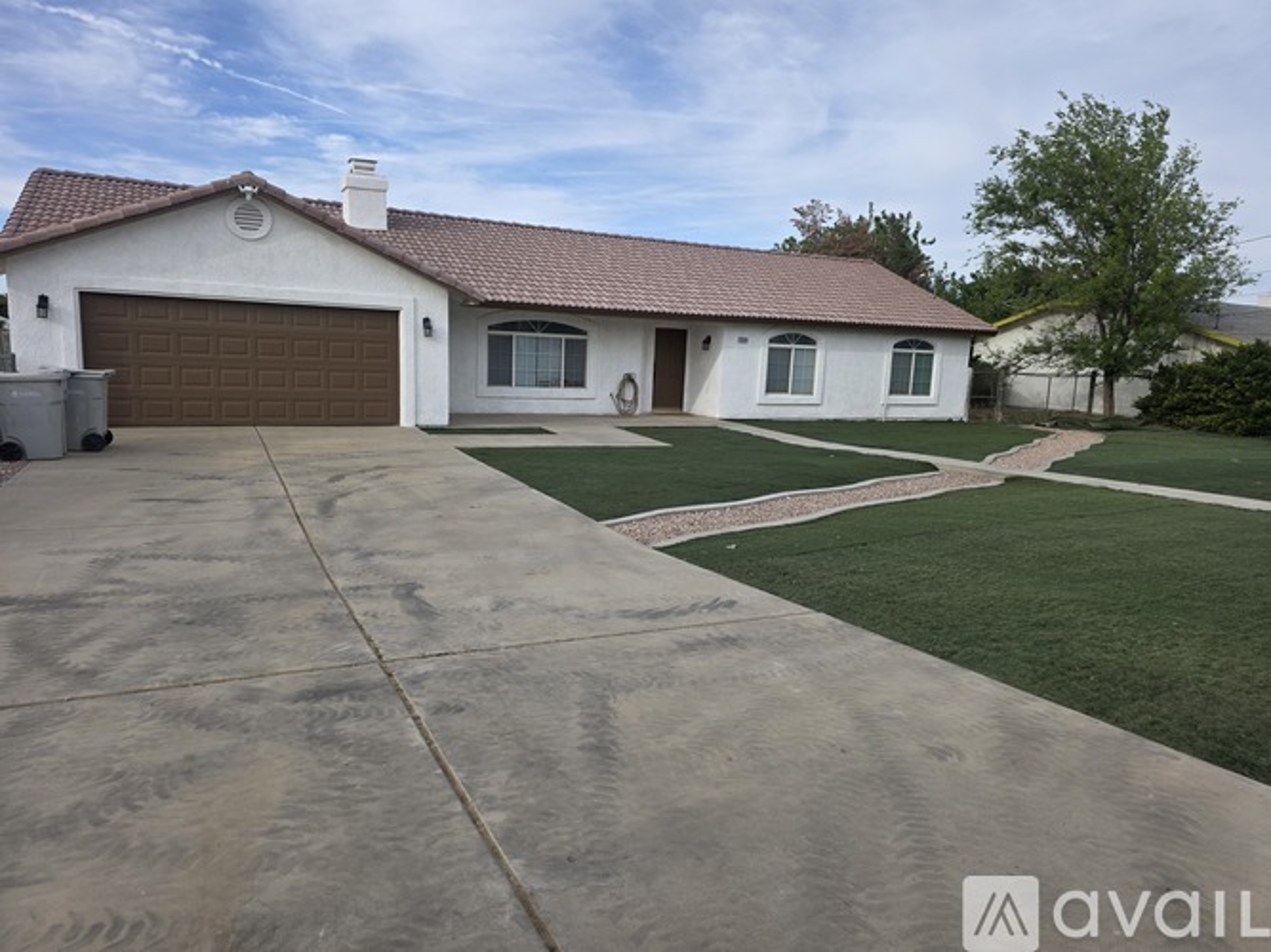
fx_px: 844
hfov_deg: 73.9
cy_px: 476
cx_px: 636
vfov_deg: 58.9
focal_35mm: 23
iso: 80
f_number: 1.7
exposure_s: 1/3972
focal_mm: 6.3
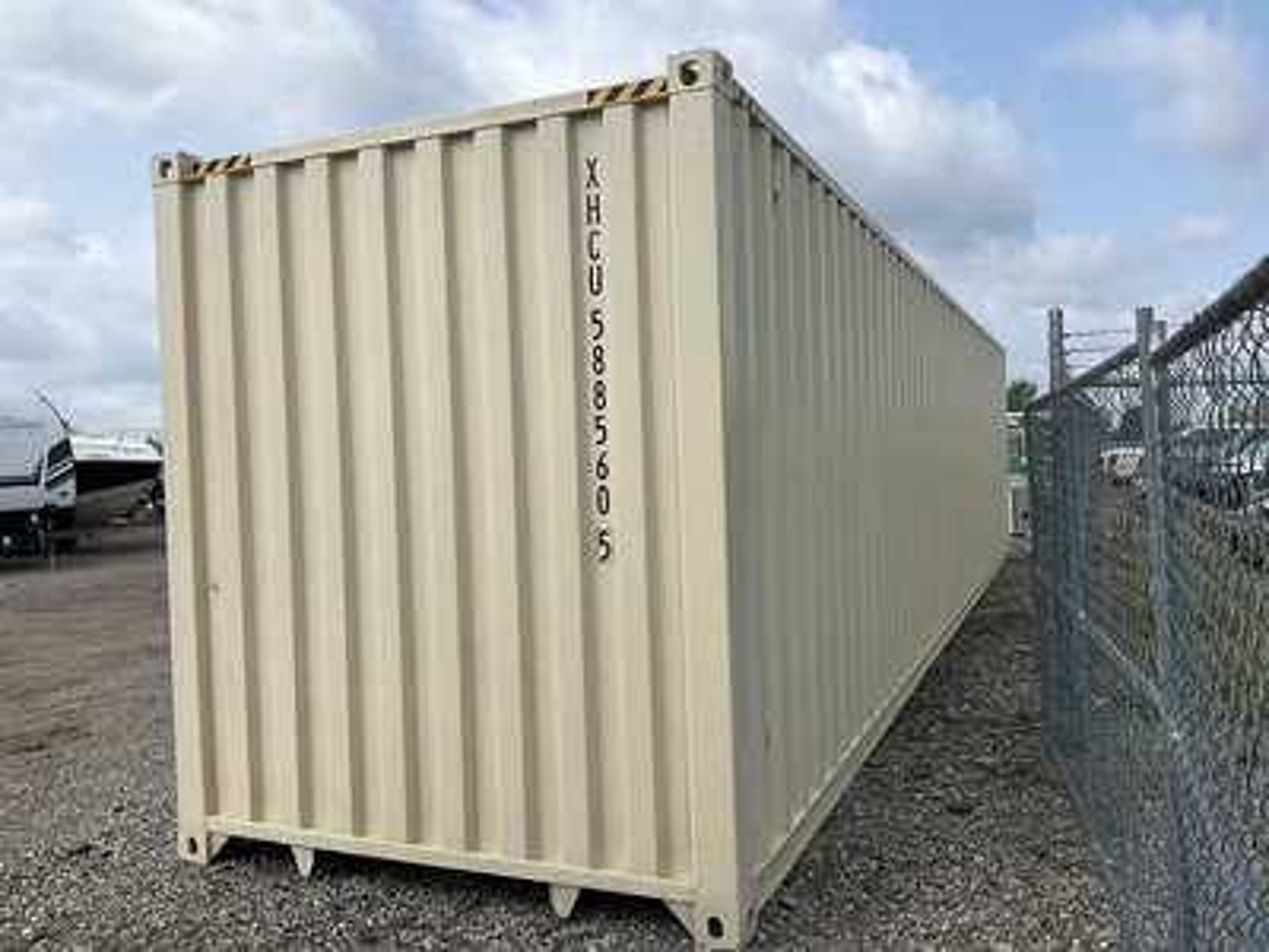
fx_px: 1063
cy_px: 476
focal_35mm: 29
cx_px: 634
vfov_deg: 48.2
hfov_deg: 61.7
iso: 25
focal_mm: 3
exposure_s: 1/2058
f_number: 1.8
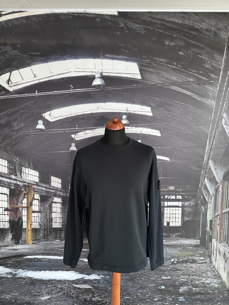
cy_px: 152
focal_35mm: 24
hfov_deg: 56.8
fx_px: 212
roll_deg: -0.2
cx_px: 114
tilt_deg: -9.3
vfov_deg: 71.6
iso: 500
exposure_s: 1/60
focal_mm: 6.76
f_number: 1.78
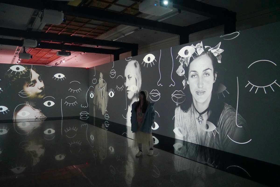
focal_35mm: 28
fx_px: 218
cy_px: 94
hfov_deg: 65.5
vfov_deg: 46.4
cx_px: 140
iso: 4000
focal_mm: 28
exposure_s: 1/60
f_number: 2.8
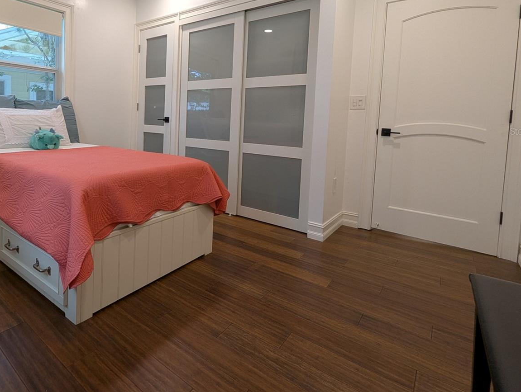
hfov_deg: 85.8
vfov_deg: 69.7
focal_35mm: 18
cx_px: 192
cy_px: 131
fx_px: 271
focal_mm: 1.95
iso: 64
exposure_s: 1/24
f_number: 2.2
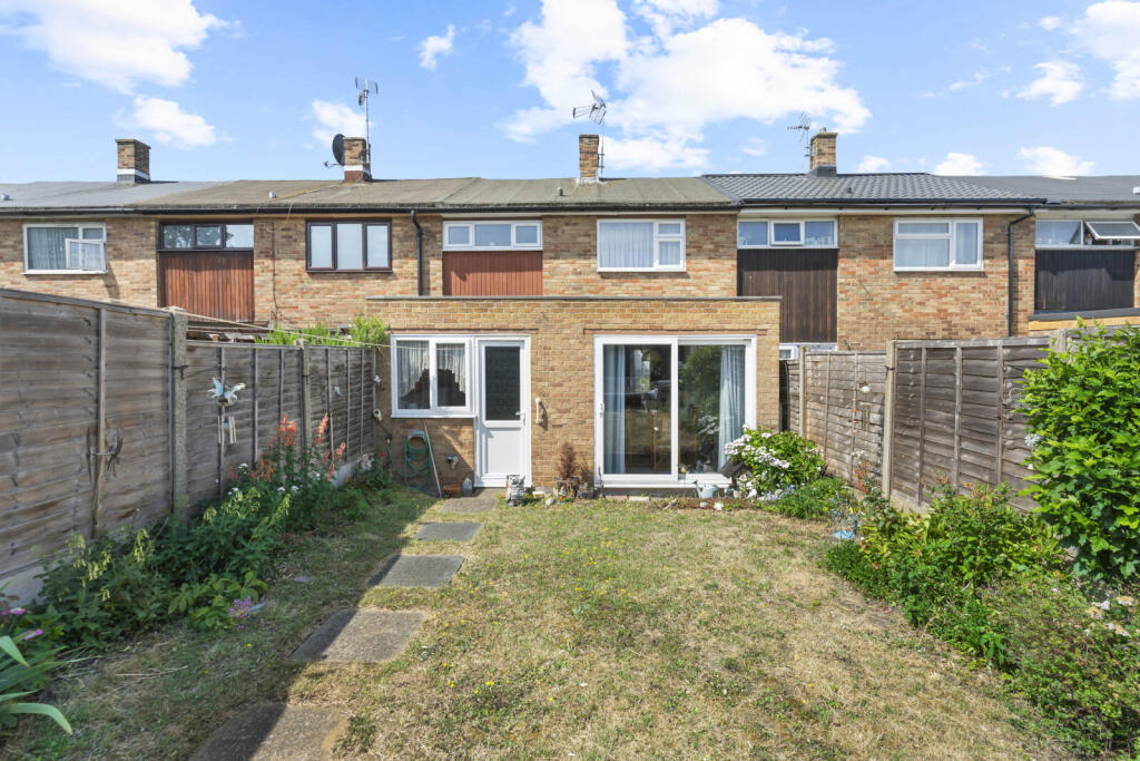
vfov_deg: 73.8
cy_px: 380
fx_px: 507
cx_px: 570
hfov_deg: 96.7
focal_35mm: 16
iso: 320
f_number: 7.1
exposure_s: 1/200
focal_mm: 16
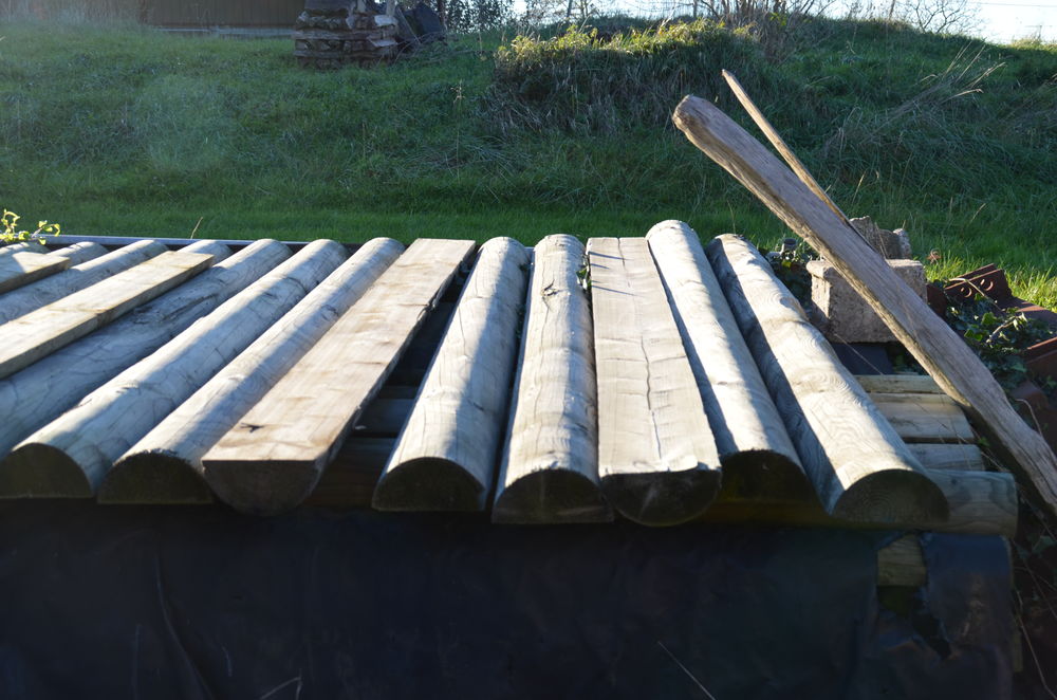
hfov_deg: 41.2
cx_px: 528
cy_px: 350
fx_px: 1406
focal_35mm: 48
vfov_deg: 27.9
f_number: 8
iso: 200
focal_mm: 32
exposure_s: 1/250
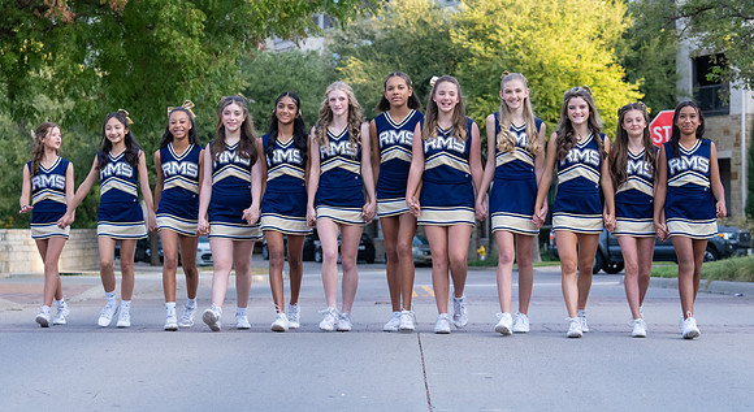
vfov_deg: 12.9
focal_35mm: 92
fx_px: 1826
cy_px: 202
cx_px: 373
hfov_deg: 23.3
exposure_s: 1/1600
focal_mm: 70
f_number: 4
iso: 1600
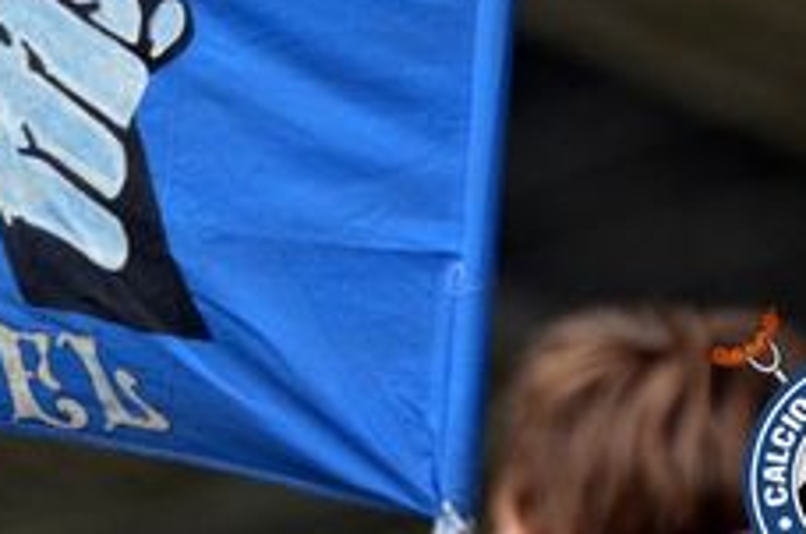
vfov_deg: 1.8
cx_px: 106
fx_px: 16779
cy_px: 19
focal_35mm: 751
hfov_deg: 2.8
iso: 800
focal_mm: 200
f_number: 3.2
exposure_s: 1/800
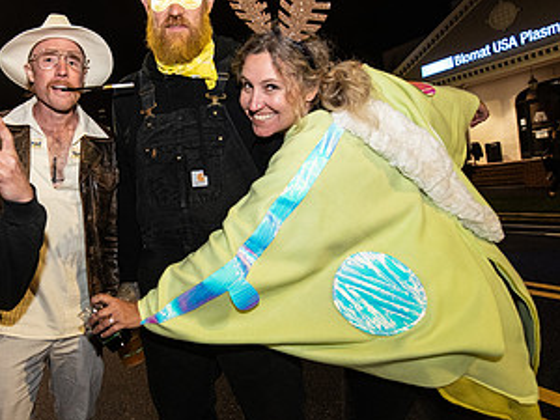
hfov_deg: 63.3
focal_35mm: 26
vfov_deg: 53.0
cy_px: 195
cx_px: 138
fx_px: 421
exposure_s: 1/80
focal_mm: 14
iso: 2000
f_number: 3.5
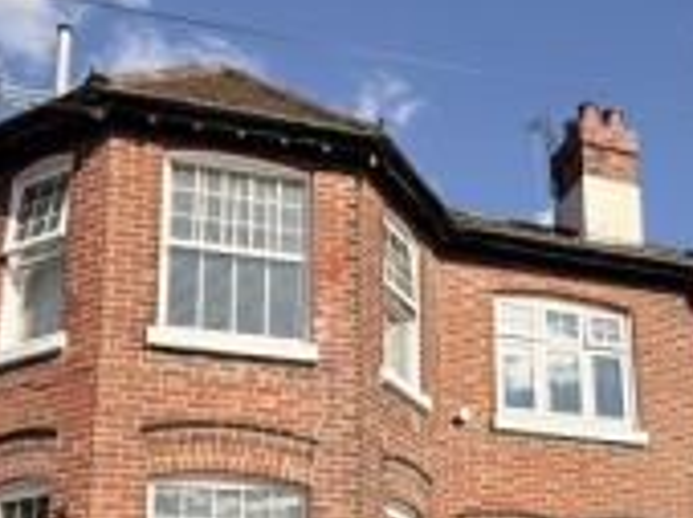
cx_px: 430
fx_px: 960
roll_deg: +0.3
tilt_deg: +12.2
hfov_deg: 39.5
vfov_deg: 28.0
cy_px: 540
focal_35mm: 48
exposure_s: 1/2506
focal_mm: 2.22
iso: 50
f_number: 2.2
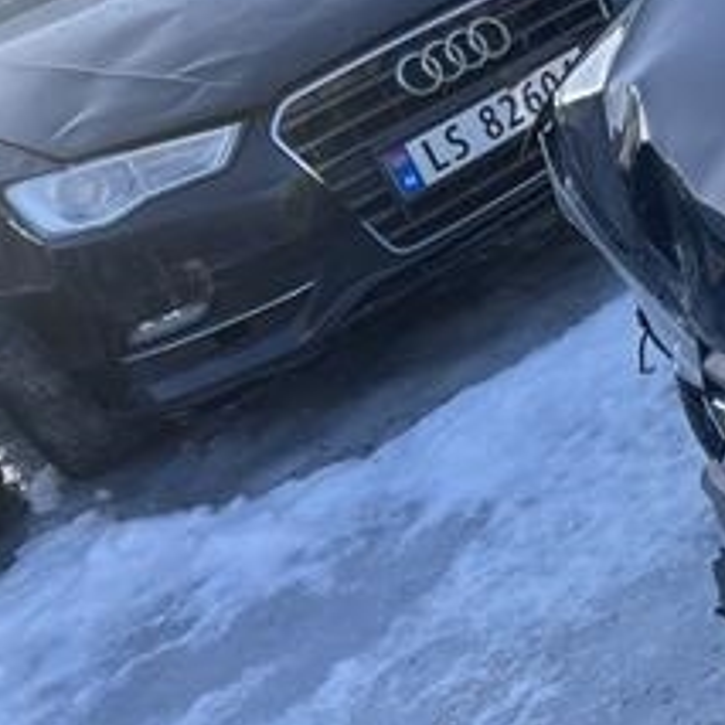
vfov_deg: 24.3
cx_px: 1031
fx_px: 1635
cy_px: 82
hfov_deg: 21.6
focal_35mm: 69
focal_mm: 4.2
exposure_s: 1/403
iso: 32
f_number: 1.6
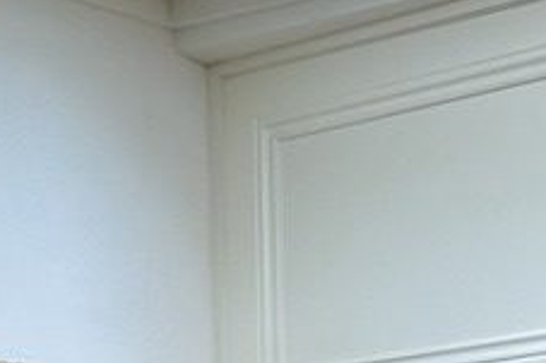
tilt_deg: -1.3
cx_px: 700
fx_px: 2061
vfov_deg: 9.1
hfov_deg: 14.5
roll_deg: +0.1
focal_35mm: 136
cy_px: 865
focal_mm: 3
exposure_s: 1/120
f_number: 1.8
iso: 64
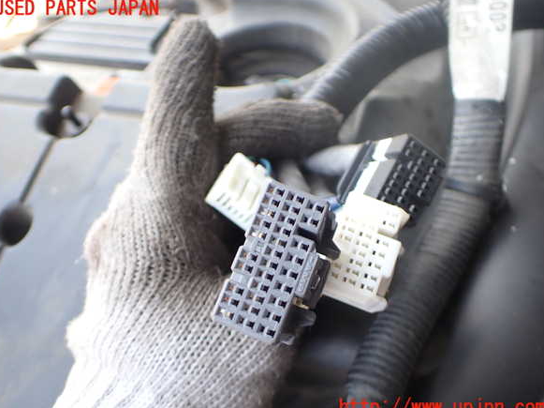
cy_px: 208
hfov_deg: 58.4
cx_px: 270
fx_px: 487
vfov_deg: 45.4
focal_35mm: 31
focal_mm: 5.4
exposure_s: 1/160
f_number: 2.3
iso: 100
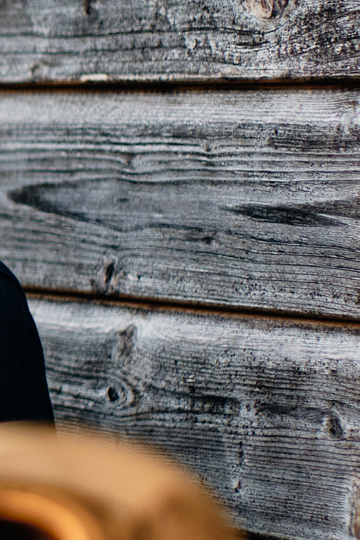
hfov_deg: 8.3
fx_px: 2324
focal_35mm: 155
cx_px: -411
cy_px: 251
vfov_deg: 13.2
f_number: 1.4
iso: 250
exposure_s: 1/2000
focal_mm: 23
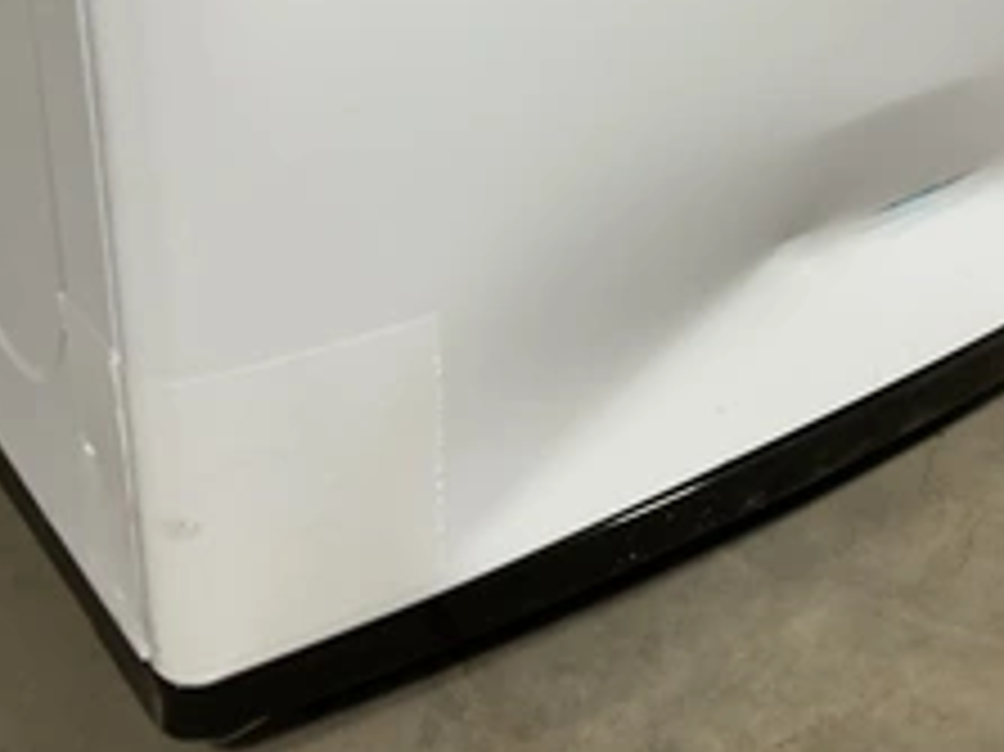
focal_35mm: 52
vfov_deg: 27.1
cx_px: 720
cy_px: 86
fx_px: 1507
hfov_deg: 36.2
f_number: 1.8
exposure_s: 1/60
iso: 64
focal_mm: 3
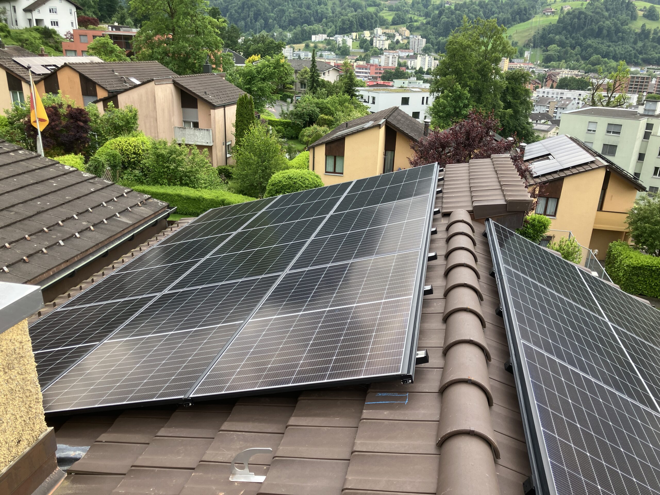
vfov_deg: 49.7
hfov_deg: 63.4
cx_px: 330
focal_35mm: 28
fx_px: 534
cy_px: 248
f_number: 1.8
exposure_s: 1/303
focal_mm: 3.99
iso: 32
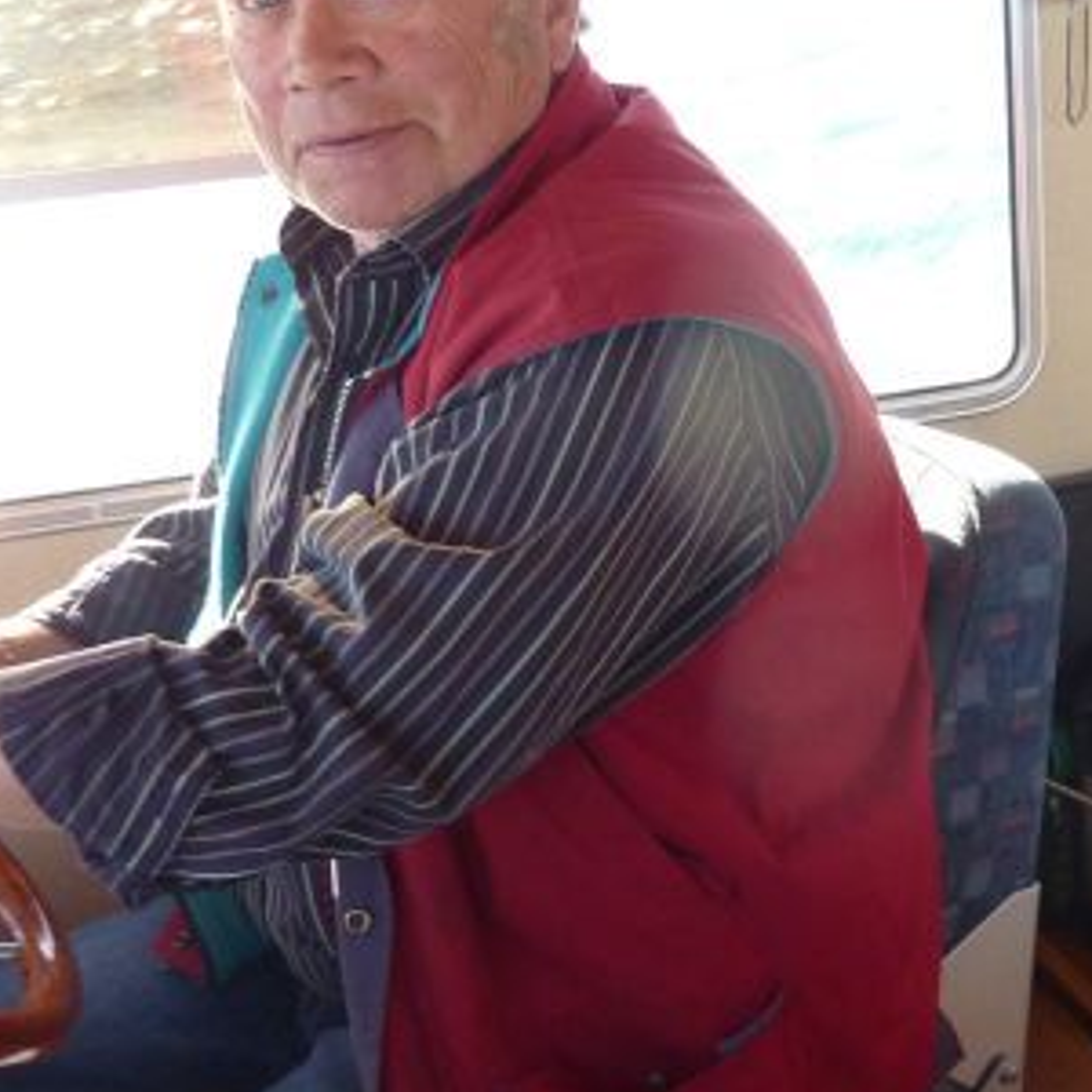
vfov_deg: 29.1
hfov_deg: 27.8
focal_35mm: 59
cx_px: 1016
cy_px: 528
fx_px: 2106
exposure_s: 1/100
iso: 160
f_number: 3.3
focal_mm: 4.1
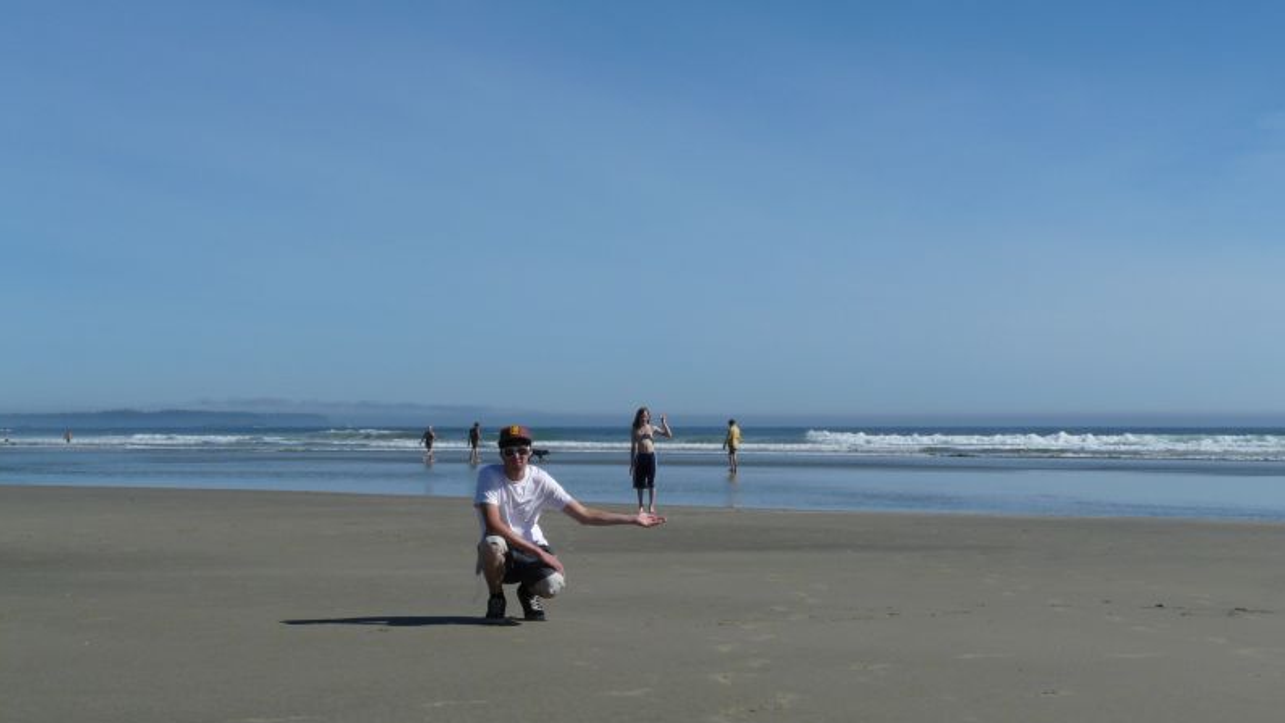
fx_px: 1977
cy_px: 355
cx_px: 641
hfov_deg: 36.0
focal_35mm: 58
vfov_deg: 20.7
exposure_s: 1/500
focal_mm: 8.8
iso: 100
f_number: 8
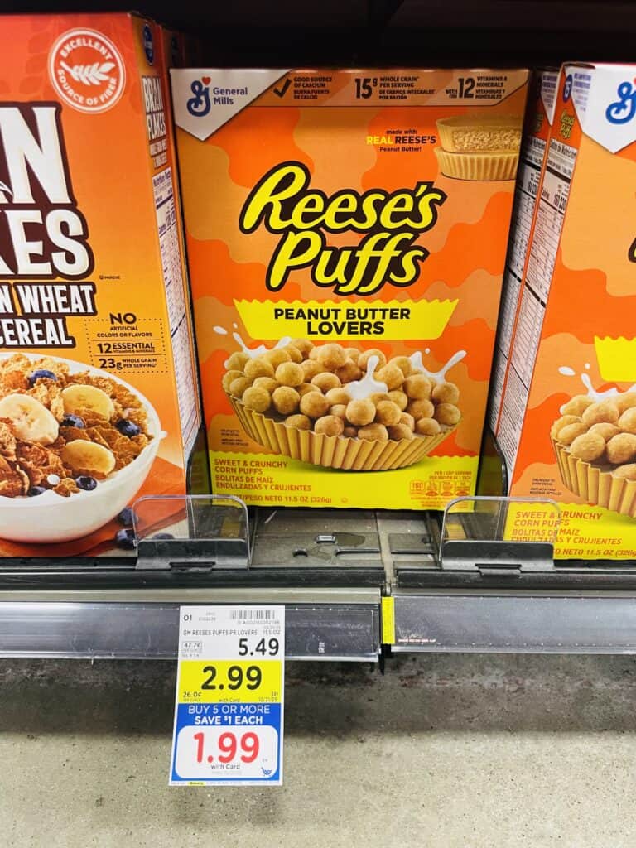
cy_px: 424
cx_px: 318
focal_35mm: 26
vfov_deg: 67.3
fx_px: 637
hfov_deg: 53.1
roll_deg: +0.2
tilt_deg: -26.9
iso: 200
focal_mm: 4.2
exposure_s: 1/60
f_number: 1.6
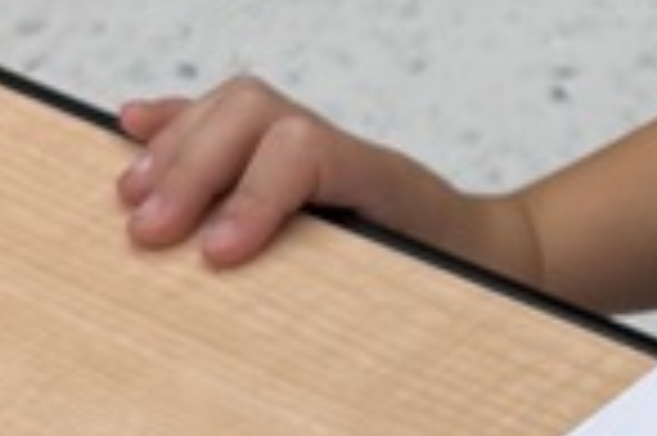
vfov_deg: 7.8
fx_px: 3190
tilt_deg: -39.0
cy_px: 153
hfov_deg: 10.5
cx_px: 1444
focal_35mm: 175
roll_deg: +0.6
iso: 100
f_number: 1.78
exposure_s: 1/120
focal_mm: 6.76
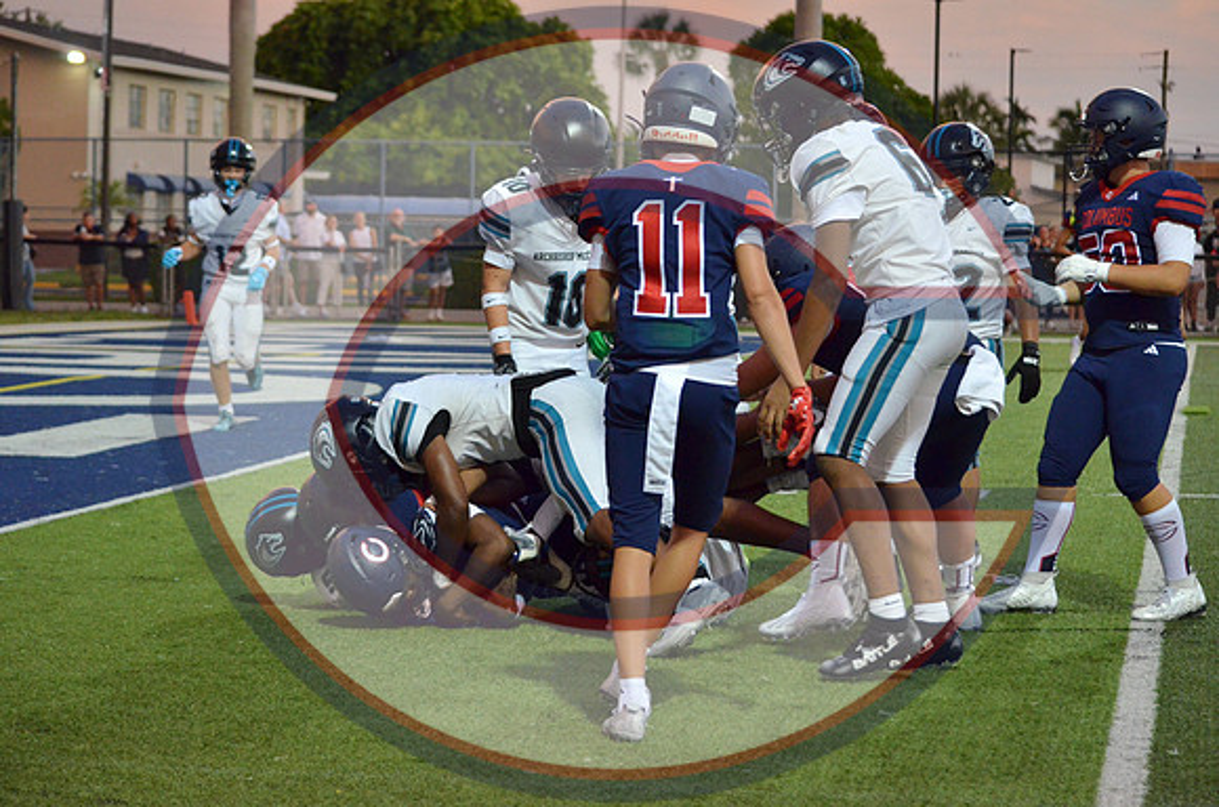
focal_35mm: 105
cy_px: 404
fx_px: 3548
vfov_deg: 13.0
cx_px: 610
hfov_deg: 19.5
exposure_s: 1/500
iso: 2500
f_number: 4.5
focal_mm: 70
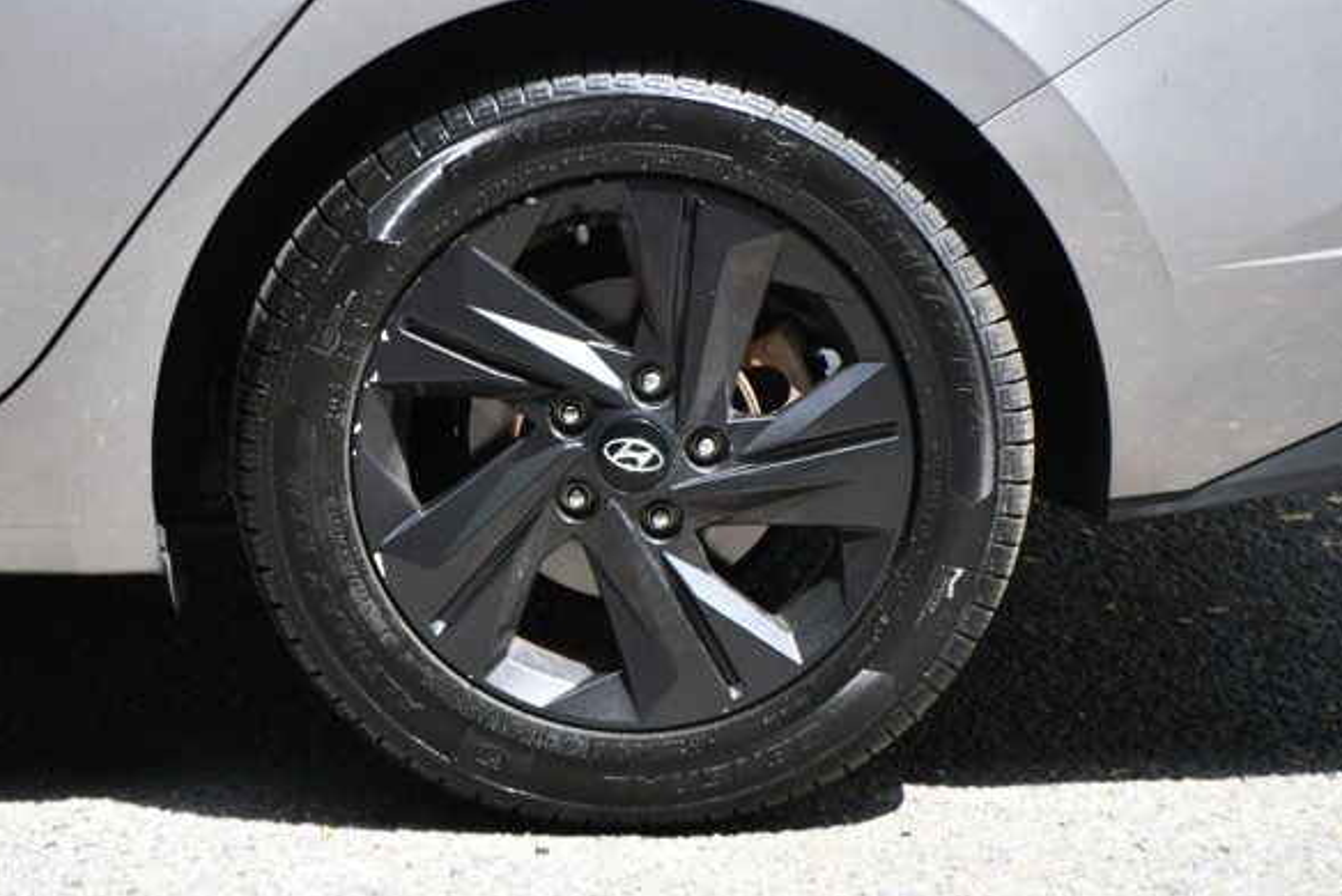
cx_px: 623
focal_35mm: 172
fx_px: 6415
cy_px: 431
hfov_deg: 11.9
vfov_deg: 8.0
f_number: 6.3
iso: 200
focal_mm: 105
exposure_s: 1/250
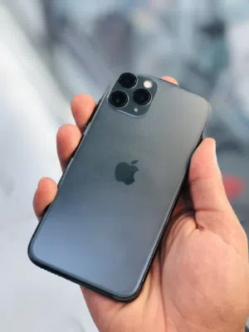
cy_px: 166
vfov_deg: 33.8
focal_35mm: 57
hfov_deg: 25.7
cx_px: 124
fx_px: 547
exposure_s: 1/33
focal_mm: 6.6
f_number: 2.8
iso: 50
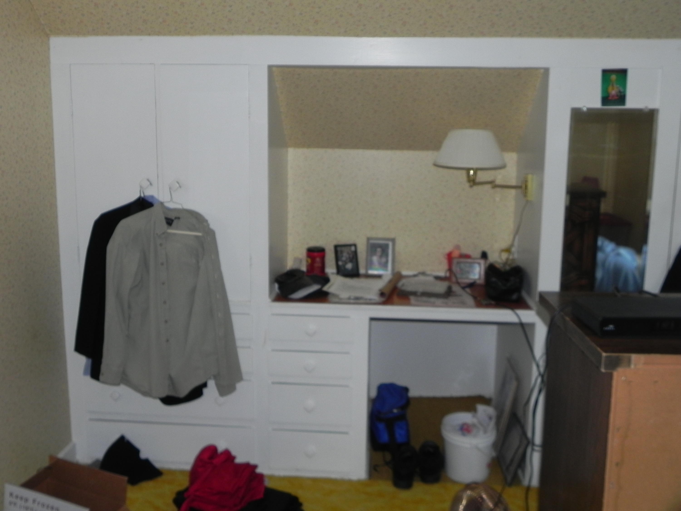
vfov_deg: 42.9
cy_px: 256
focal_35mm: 33
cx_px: 340
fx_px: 649
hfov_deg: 55.4
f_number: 2.8
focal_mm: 5.9
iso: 200
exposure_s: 1/60
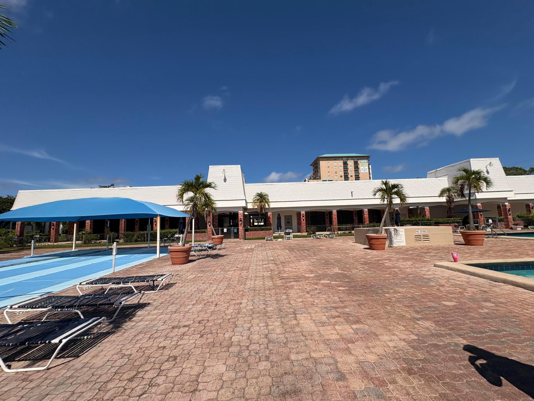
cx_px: 267
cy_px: 200
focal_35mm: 14
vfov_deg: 85.7
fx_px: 216
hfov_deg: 102.1
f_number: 2.2
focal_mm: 2.22
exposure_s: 1/4630
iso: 50
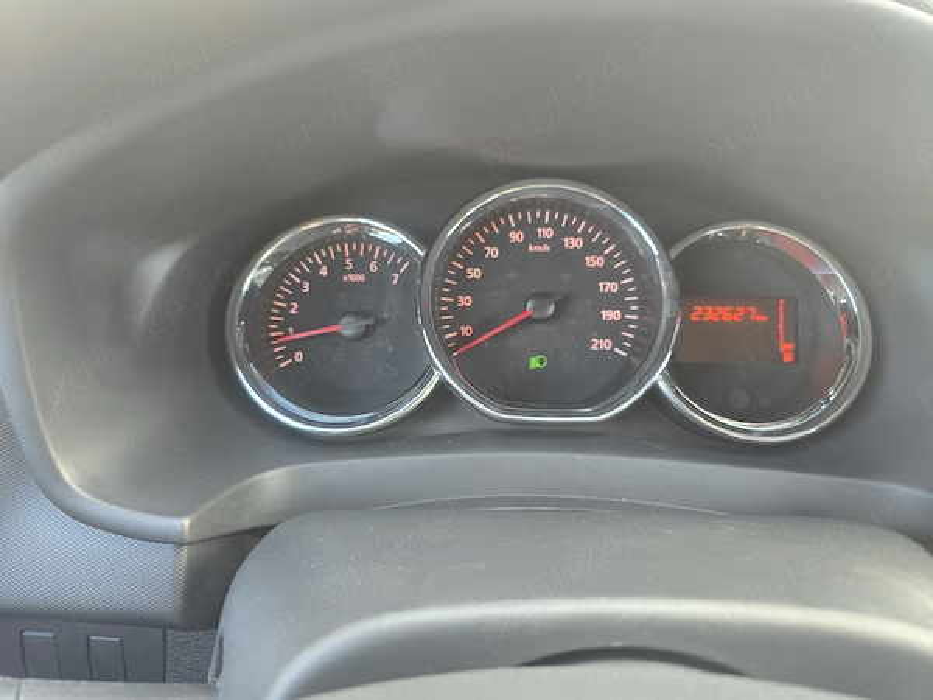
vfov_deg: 58.9
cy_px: 350
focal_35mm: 23
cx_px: 466
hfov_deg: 73.9
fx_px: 620
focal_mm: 6.3
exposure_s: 1/100
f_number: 1.7
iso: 250
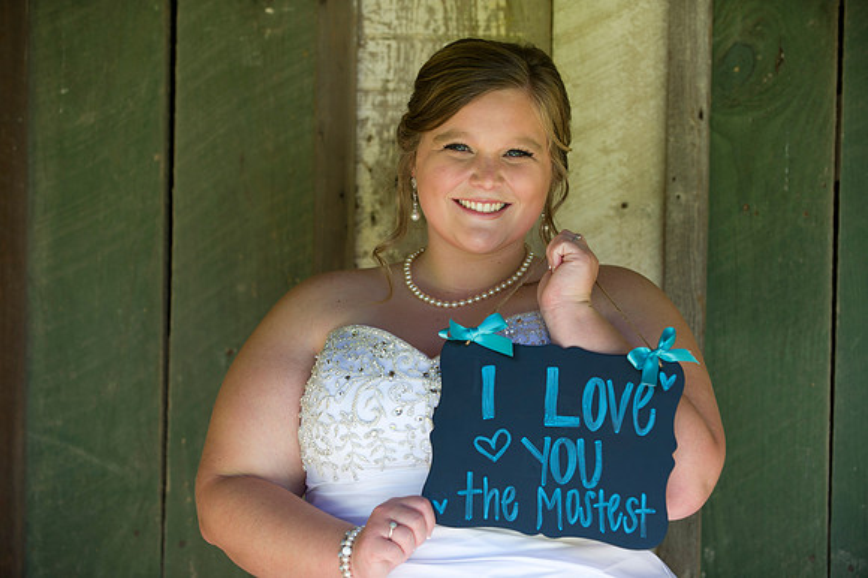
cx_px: 434
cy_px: 289
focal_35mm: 102
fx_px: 2458
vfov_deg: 13.4
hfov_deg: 20.0
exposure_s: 1/160
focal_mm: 102
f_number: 3.2
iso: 200
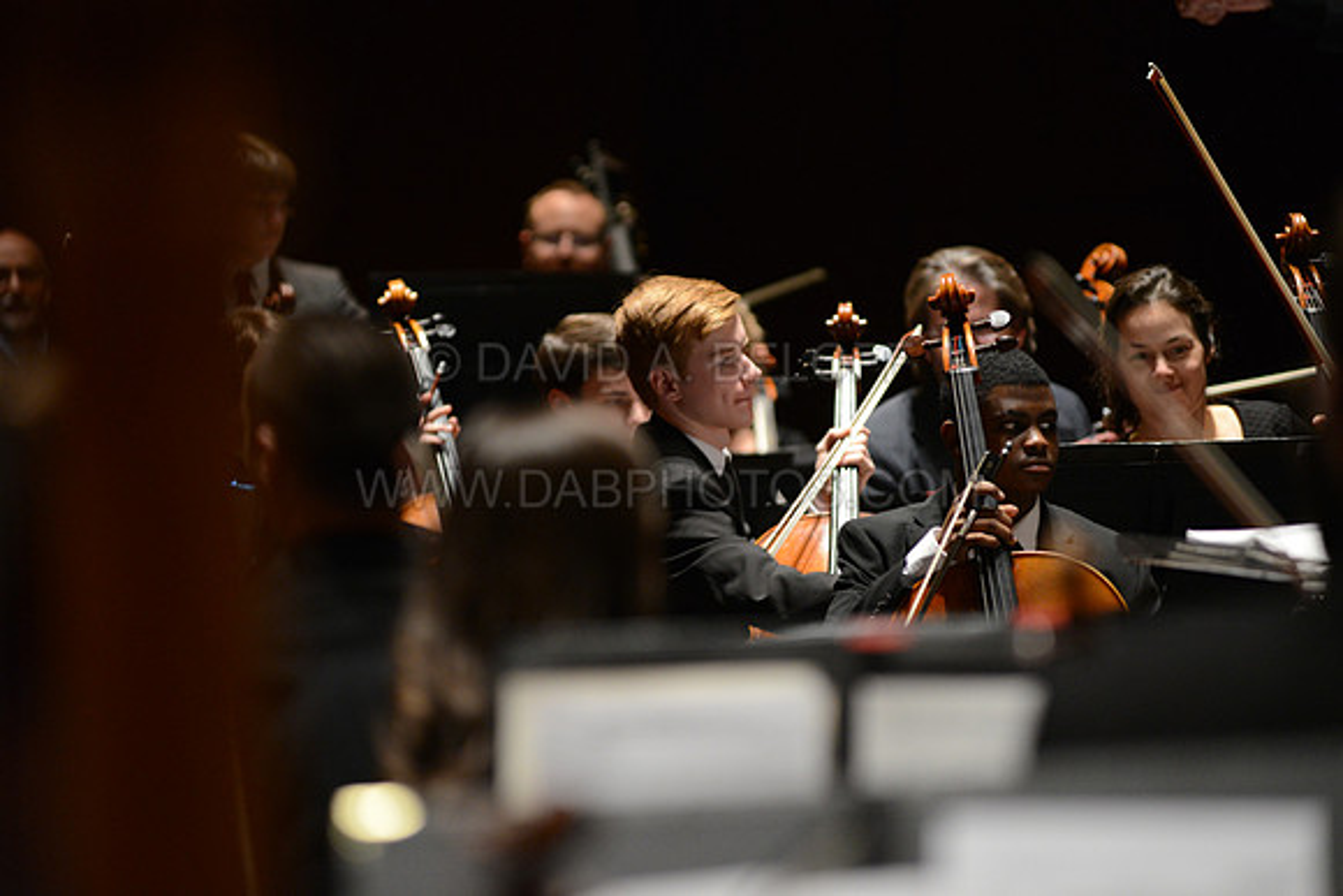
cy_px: 448
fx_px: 7463
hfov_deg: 10.3
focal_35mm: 200
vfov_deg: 6.9
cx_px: 672
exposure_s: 1/250
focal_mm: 200
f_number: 2.8
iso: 3200
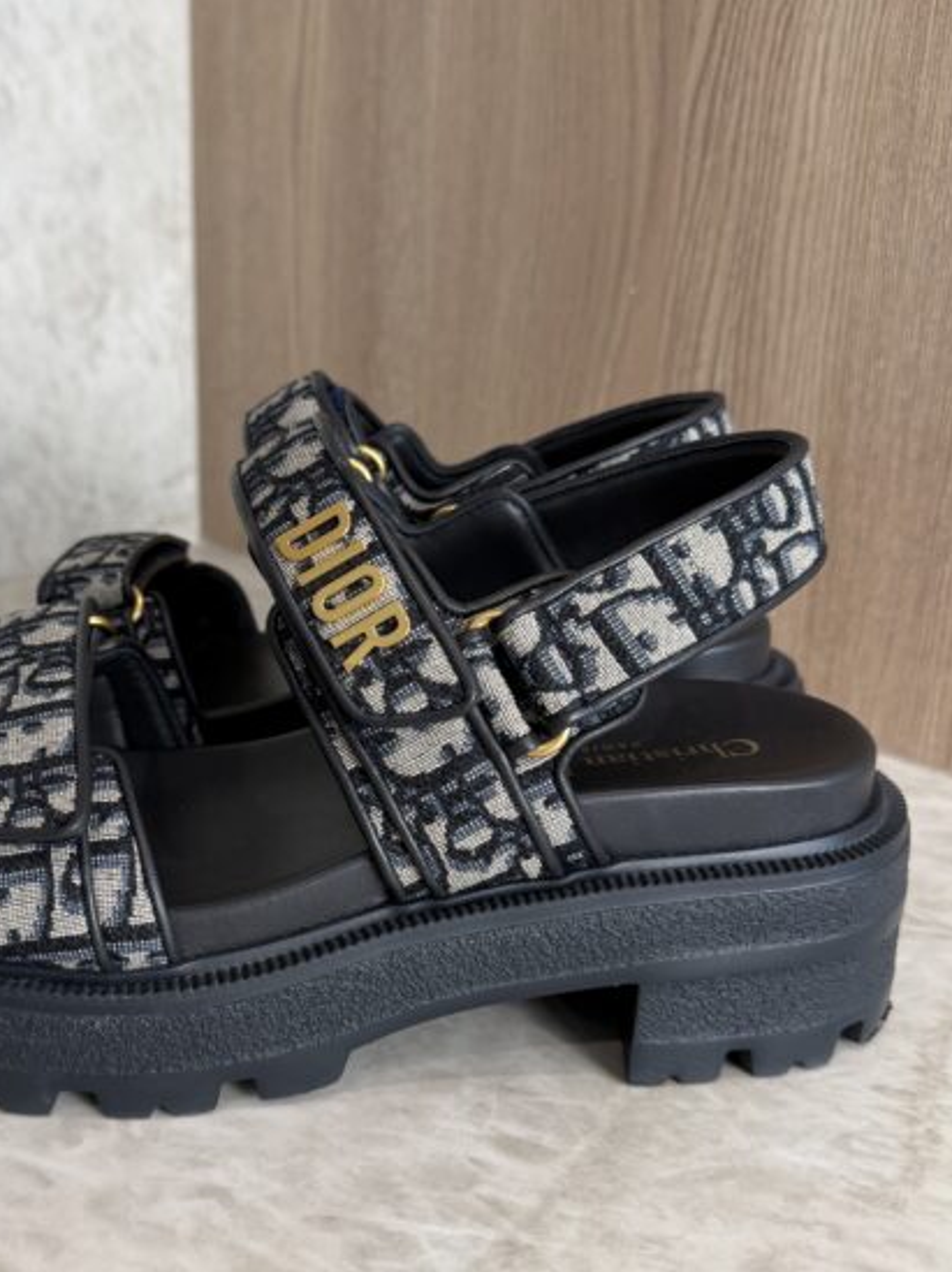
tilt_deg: -20.0
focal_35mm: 35
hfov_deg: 40.0
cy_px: 683
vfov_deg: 52.6
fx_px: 1285
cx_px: 296
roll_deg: -1.5
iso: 160
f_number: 1.78
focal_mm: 6.76
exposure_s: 1/120
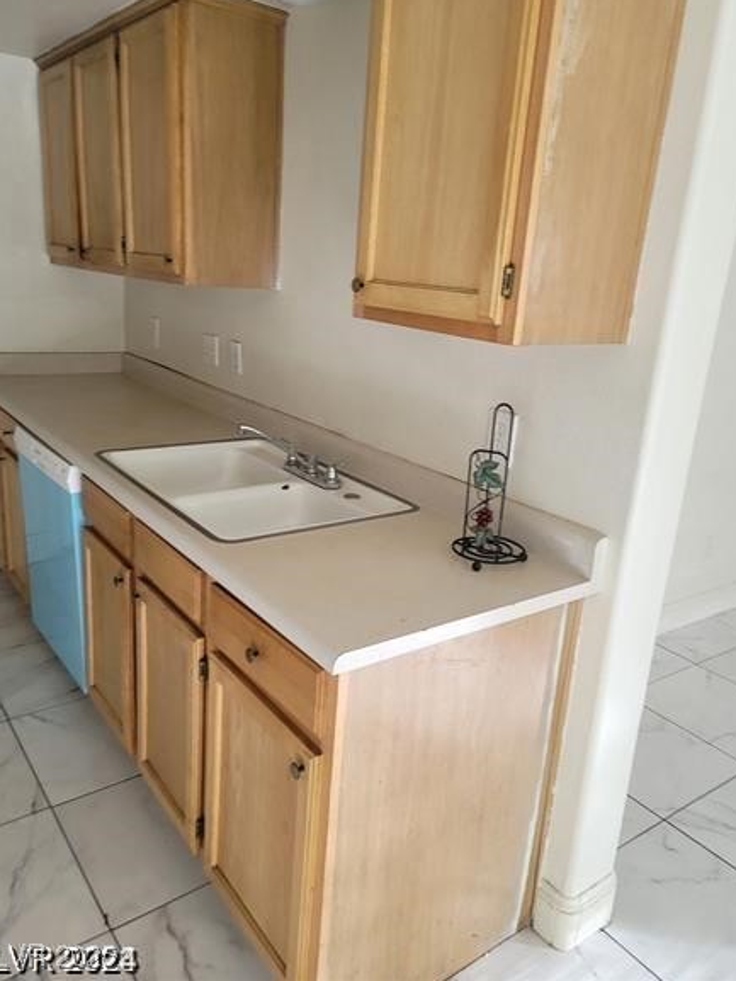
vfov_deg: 67.3
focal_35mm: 26
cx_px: 367
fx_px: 737
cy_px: 474
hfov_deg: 53.1
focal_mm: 7
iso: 160
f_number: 1.8
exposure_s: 1/120
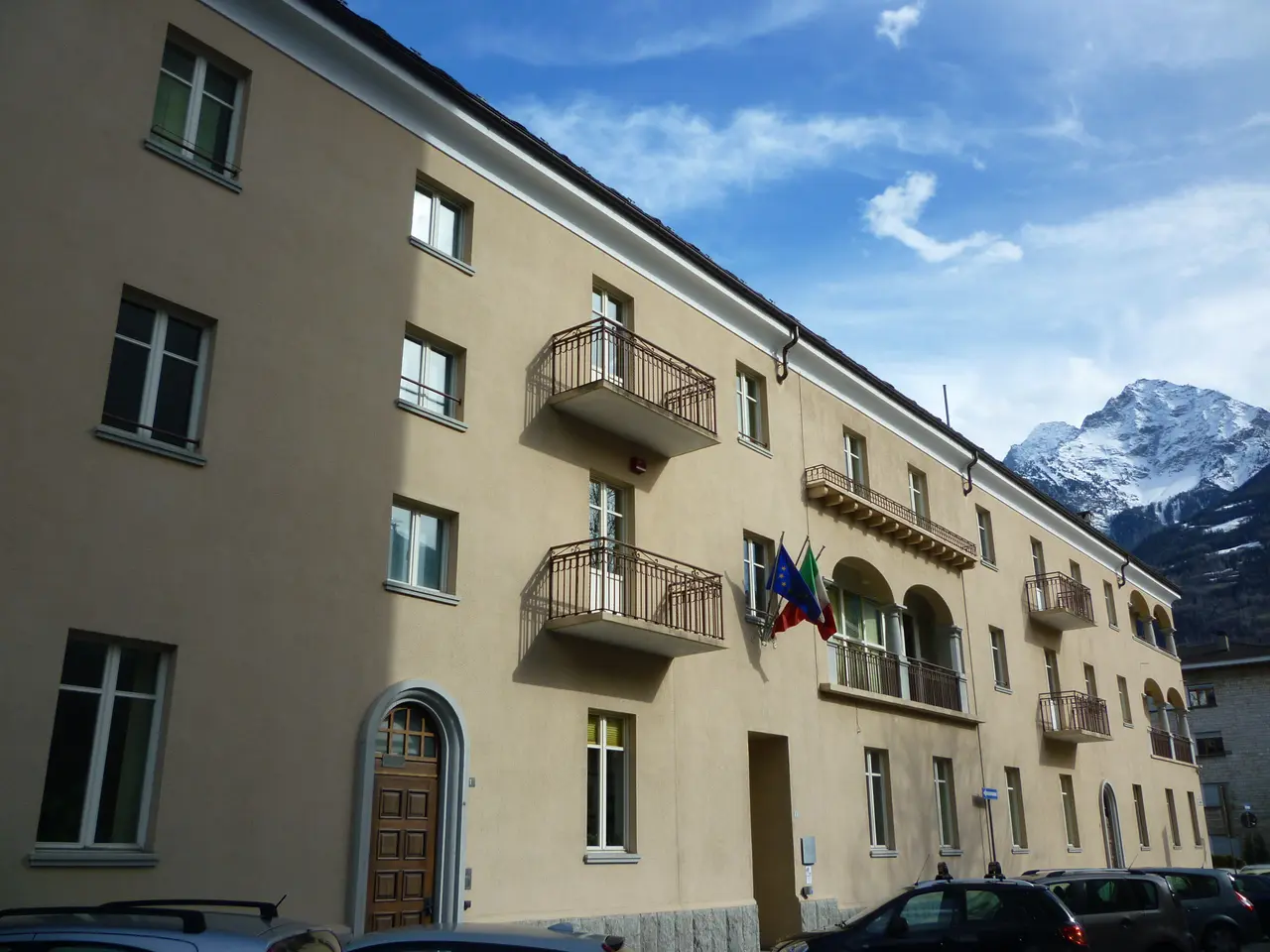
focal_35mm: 29
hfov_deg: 61.7
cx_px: 635
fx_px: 1064
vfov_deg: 48.2
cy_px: 476
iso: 80
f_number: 4
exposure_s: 1/500
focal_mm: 5.2
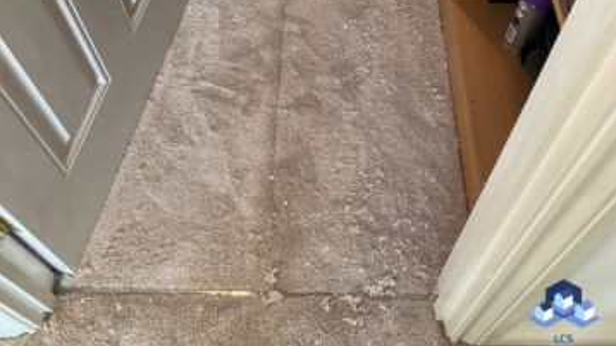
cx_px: 308
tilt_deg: -49.5
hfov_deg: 52.8
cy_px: -38
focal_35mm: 38
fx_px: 620
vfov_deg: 28.2
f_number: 1.8
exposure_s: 1/50
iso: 100
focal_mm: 4.25
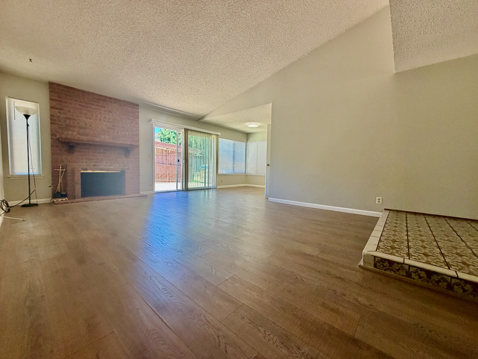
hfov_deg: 102.1
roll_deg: -0.9
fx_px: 193
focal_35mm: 14
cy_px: 180
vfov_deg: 85.7
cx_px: 239
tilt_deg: -2.5
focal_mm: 2.22
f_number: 2.2
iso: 200
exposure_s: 1/120
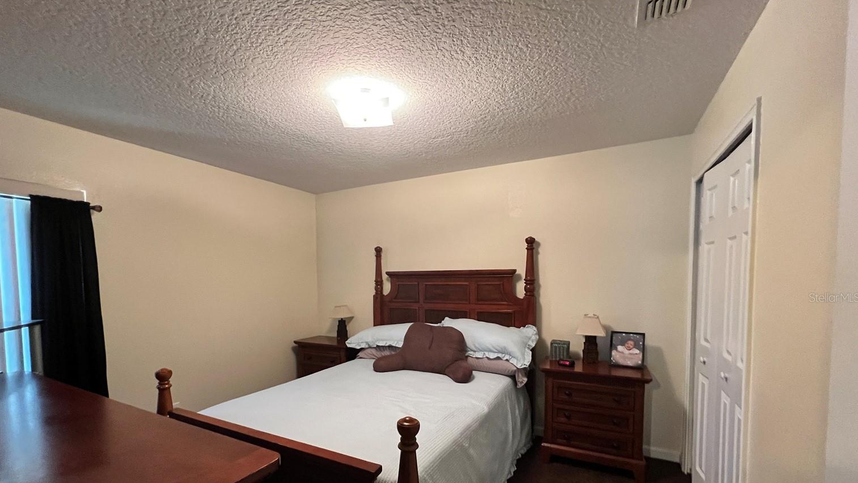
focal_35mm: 15
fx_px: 341
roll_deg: +0.9
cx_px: 408
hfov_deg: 102.9
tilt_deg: -1.6
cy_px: 297
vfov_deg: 69.6
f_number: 1.8
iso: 640
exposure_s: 1/60
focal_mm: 1.57
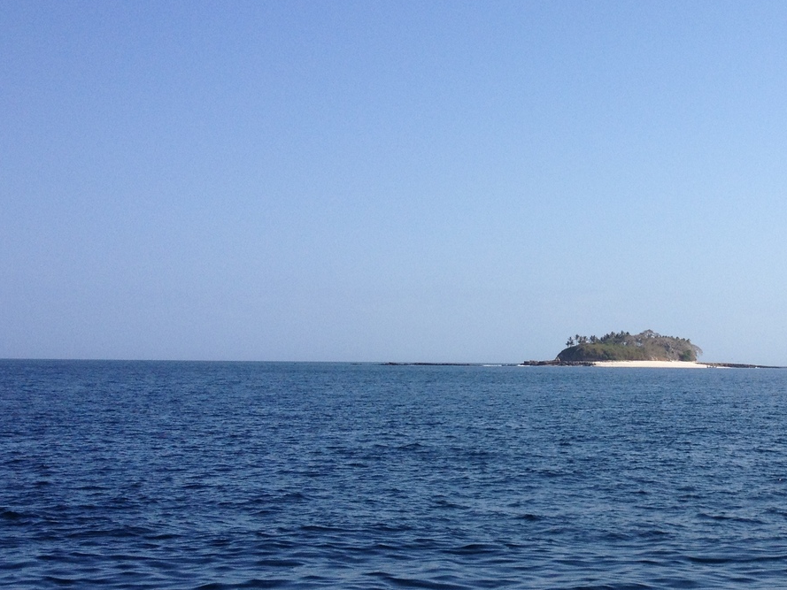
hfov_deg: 29.6
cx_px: 691
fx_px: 1433
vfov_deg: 23.3
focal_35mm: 63
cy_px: 302
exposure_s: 1/2208
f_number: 2.4
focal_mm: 4.28
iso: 50
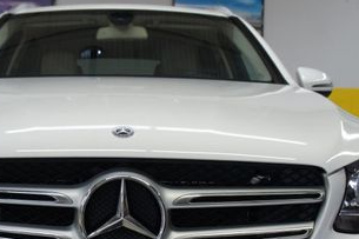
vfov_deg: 20.1
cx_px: 115
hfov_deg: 30.3
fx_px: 658
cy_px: 225
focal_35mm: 66
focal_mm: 21
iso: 200
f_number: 4
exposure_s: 1/40
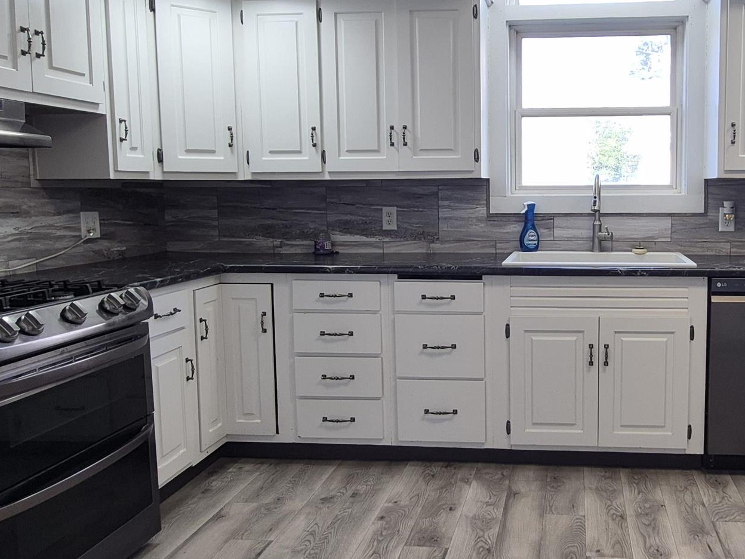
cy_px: 248
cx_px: 543
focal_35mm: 32
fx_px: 689
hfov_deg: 54.6
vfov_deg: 44.1
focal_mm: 1.74
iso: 50
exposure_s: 1/60
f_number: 2.2
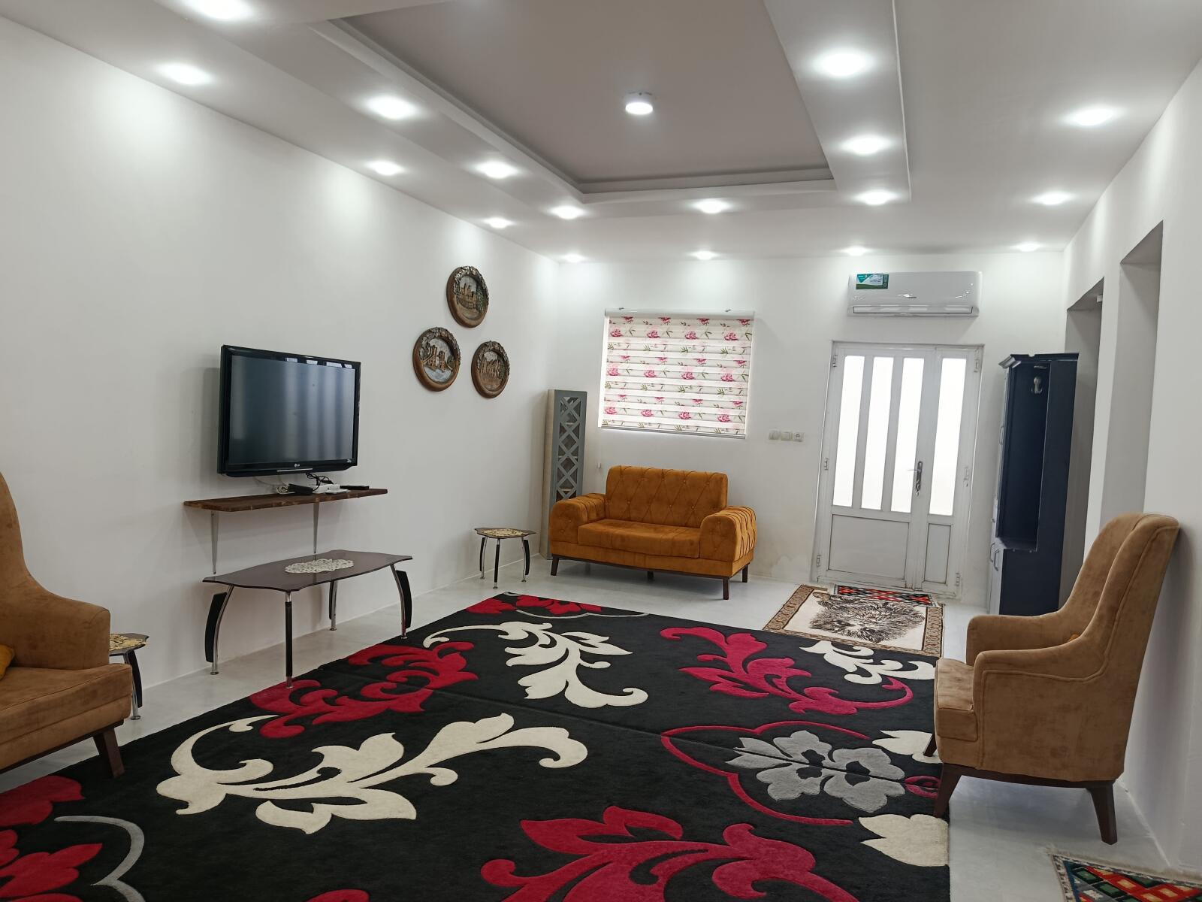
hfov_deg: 71.6
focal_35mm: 24
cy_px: 451
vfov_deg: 56.8
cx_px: 601
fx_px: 833
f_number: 1.7
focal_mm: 5.24
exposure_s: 1/100
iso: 207
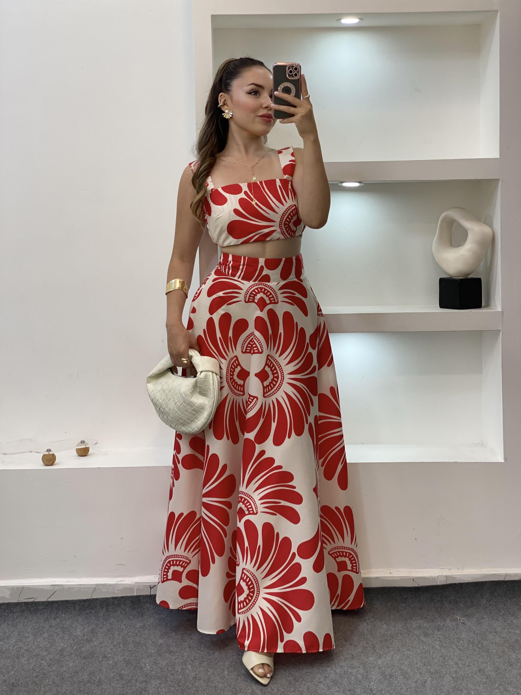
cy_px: 348
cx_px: 260
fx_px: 1043
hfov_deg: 28.0
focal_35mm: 52
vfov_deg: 36.8
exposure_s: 1/100
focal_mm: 6
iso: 64
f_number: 2
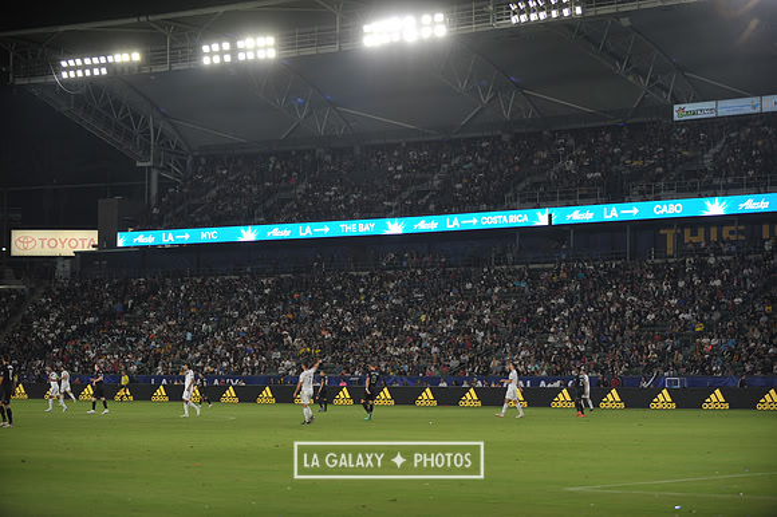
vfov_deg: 15.2
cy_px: 258
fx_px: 1941
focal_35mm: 90
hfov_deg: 22.6
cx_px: 388
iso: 1250
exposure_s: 1/1250
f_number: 2.8
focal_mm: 90
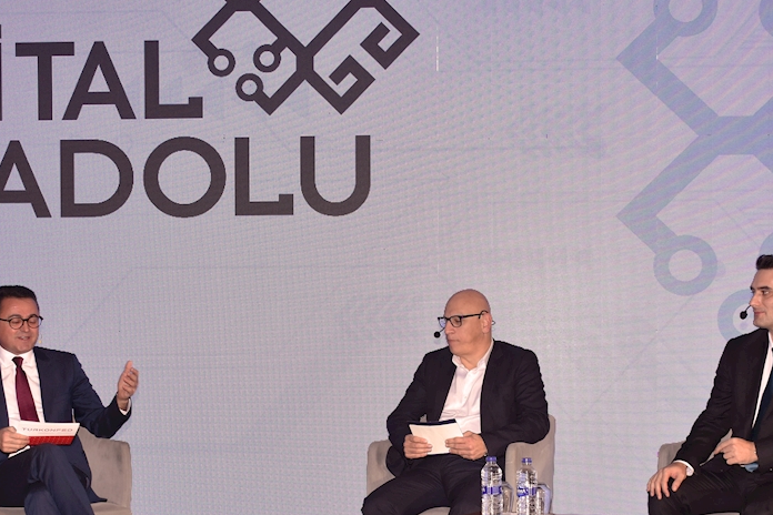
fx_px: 1500
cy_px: 347
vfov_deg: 19.4
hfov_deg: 28.9
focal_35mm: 70
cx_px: 416
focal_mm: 27
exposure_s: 1/125
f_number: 5.6
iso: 200
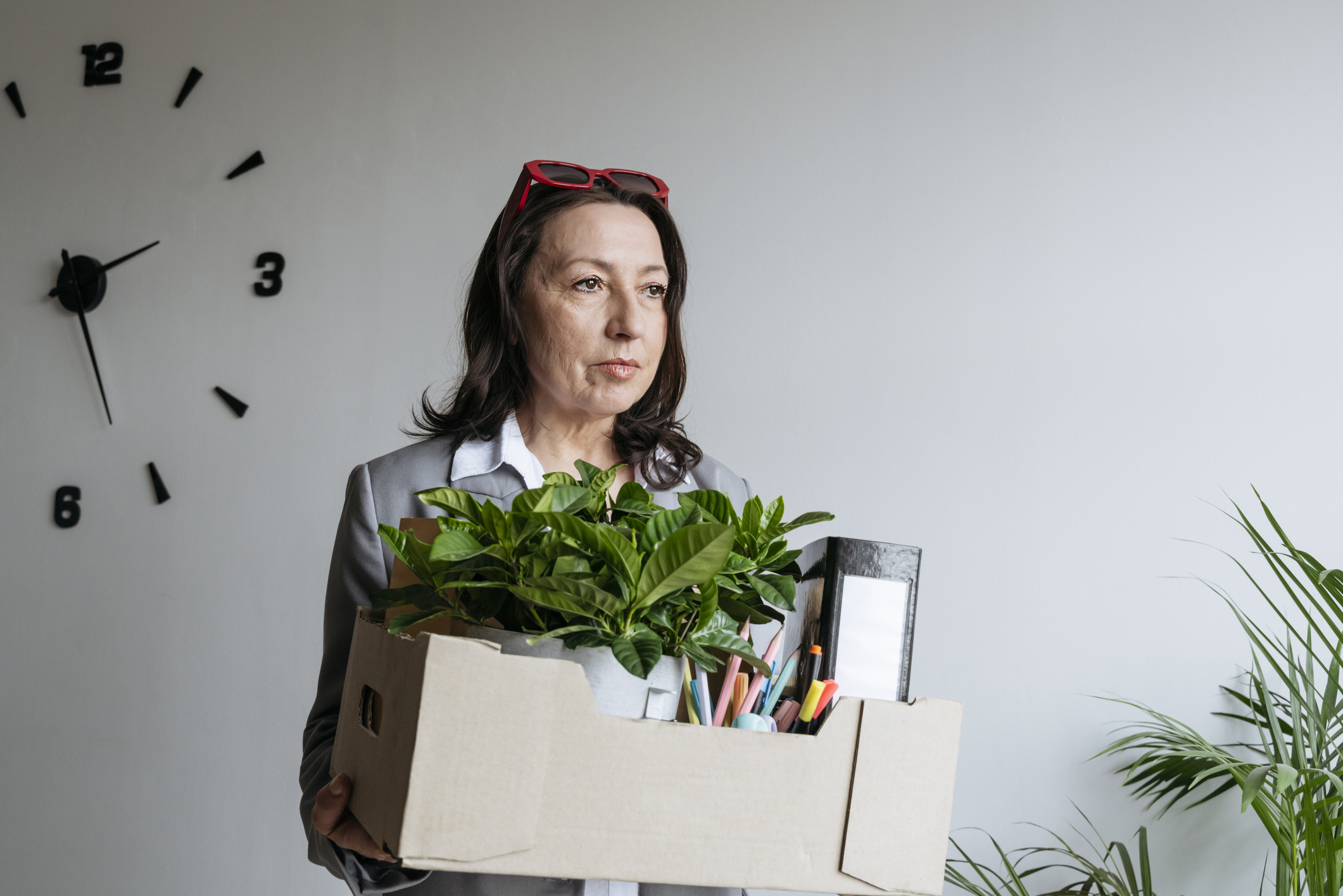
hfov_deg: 53.1
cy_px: 448
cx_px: 672
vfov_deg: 36.9
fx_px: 1343
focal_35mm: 36
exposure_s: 1/160
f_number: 7.1
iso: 1000
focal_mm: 36
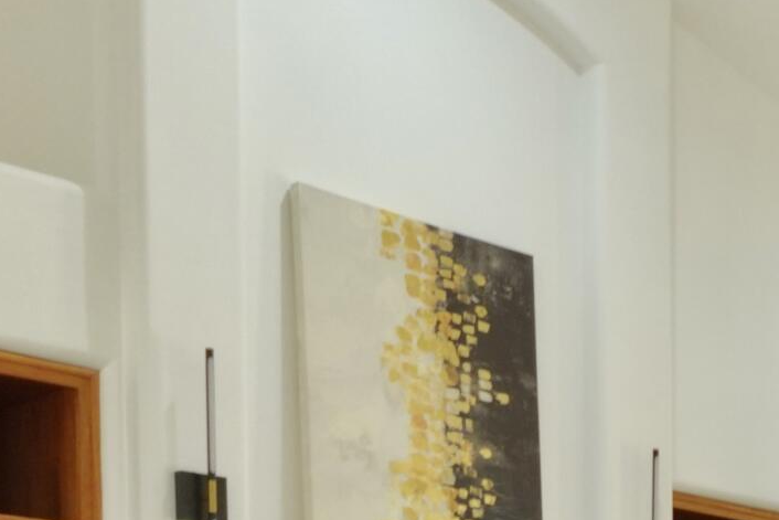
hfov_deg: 21.6
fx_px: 1840
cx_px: 1013
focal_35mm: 85
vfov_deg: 14.2
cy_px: 941
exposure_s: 1/80
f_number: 2
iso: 400
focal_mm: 7.6
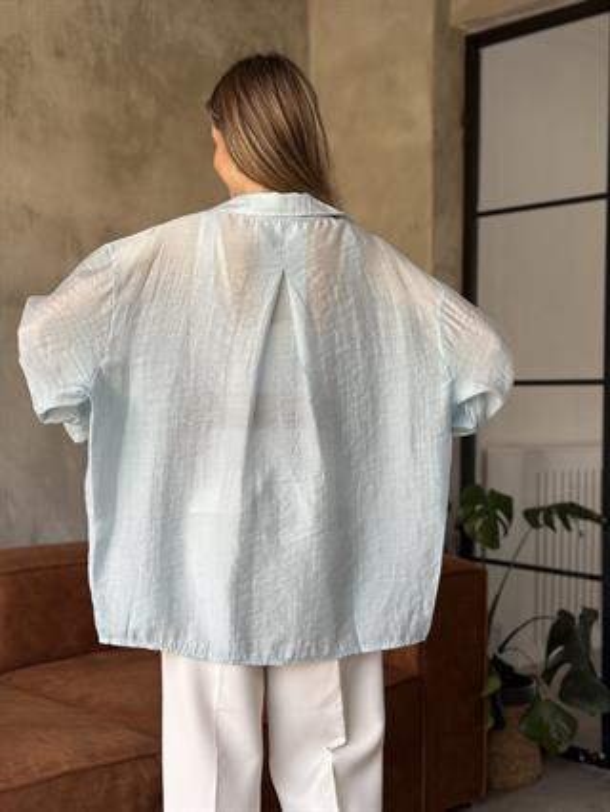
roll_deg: -0.5
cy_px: 406
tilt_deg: +0.0
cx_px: 305
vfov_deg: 39.6
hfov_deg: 30.3
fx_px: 1127
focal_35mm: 48
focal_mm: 6.76
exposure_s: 1/61
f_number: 1.78
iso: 100
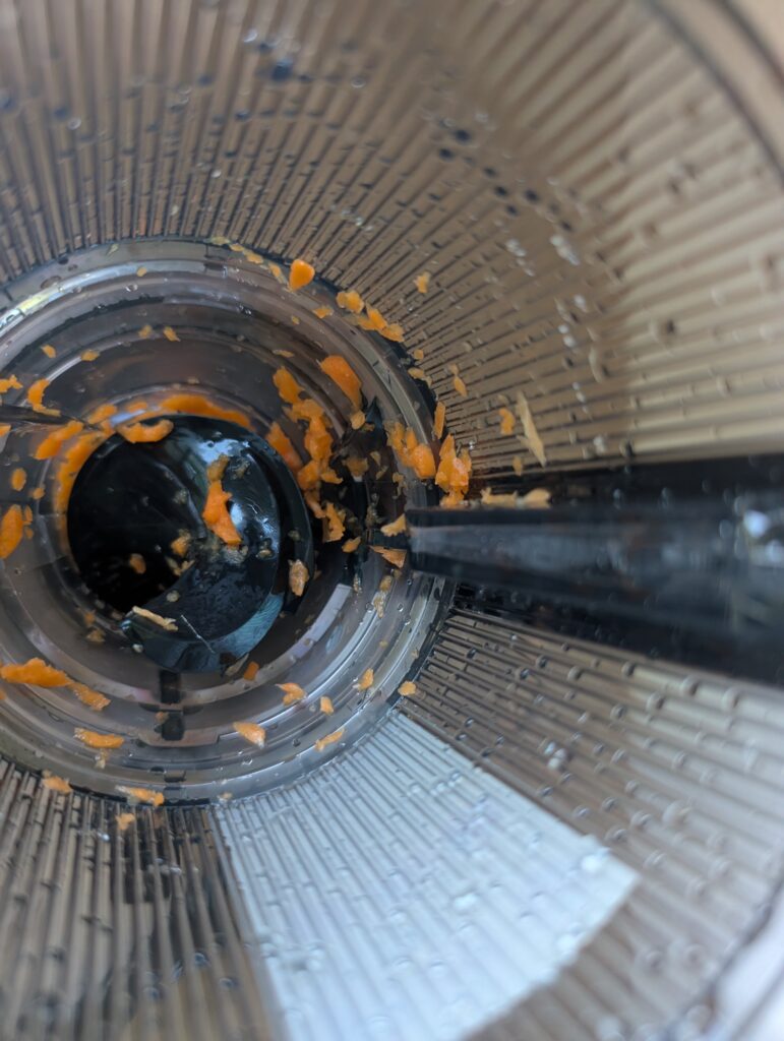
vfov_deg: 71.5
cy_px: 520
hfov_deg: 56.9
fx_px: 723
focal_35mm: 24
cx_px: 392
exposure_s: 1/103
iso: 865
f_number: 1.68
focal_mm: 6.9
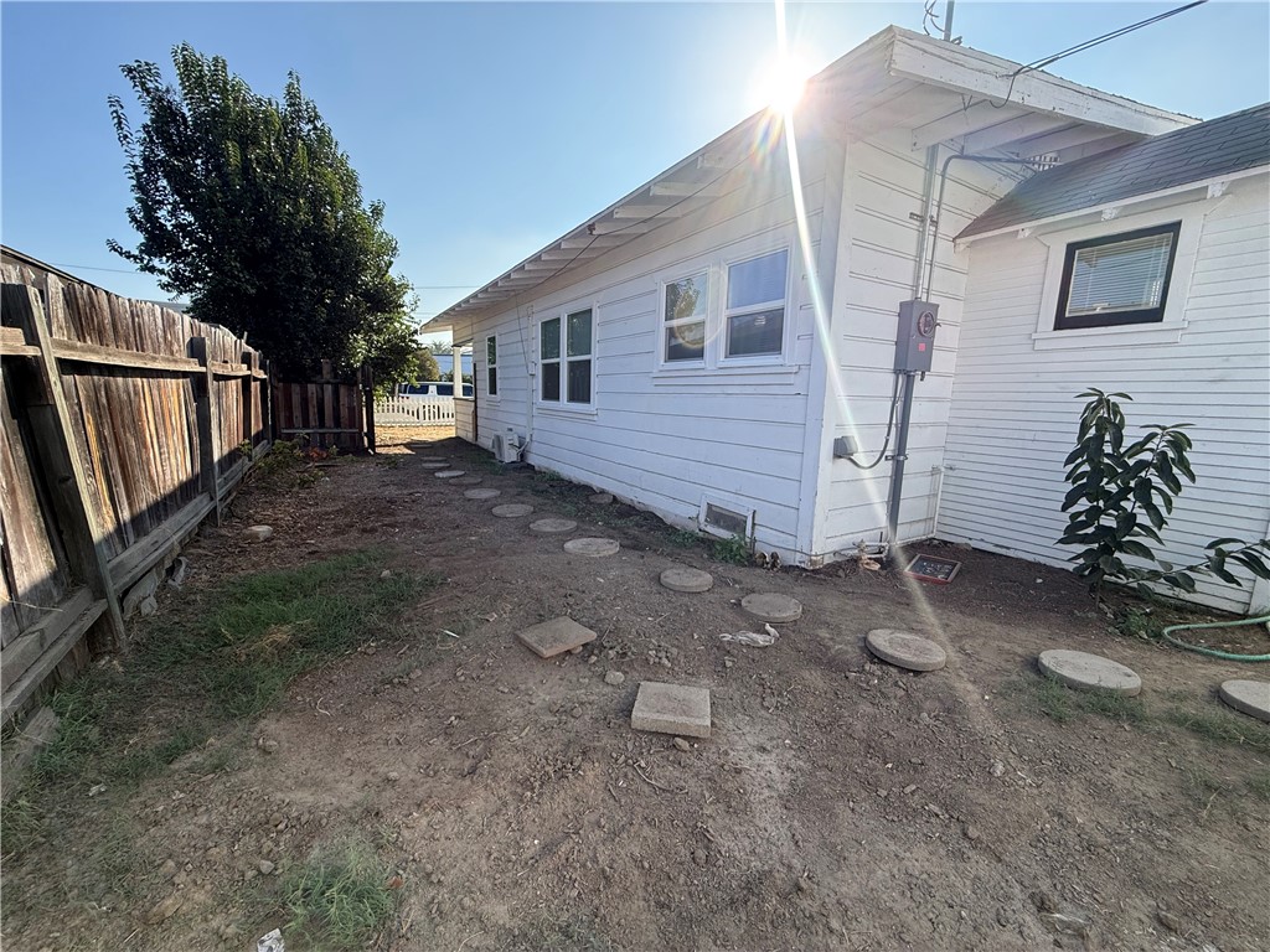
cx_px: 635
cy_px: 476
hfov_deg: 102.1
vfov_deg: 85.7
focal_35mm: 14
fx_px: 514
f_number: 2.2
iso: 64
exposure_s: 1/985
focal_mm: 2.22
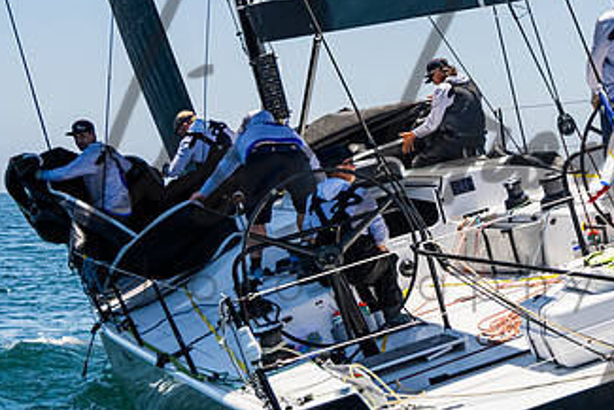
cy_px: 107
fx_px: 1945
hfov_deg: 17.6
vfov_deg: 12.0
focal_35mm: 114
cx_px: 565
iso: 500
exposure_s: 1/2500
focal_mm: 58
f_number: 8
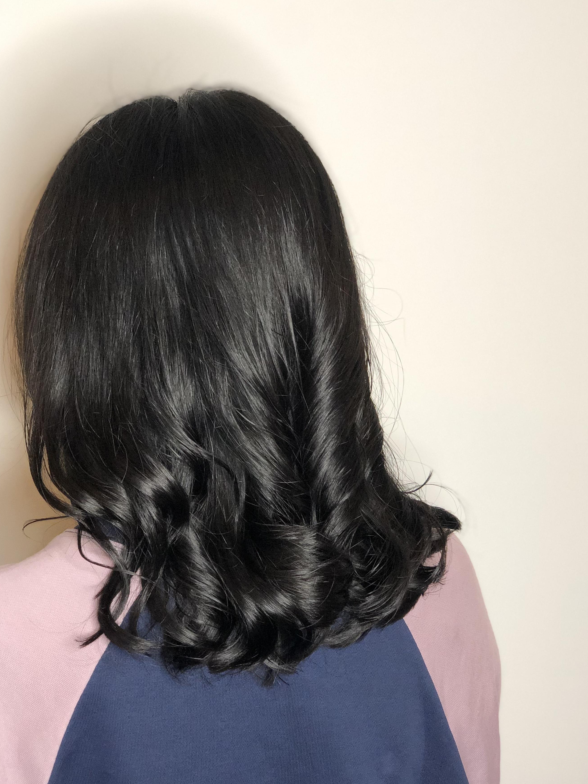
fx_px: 1359
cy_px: 411
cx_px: 322
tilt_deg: -9.0
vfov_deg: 32.2
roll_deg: -2.1
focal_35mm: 60
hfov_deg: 24.4
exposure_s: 1/50
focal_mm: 6
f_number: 2.4
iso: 80
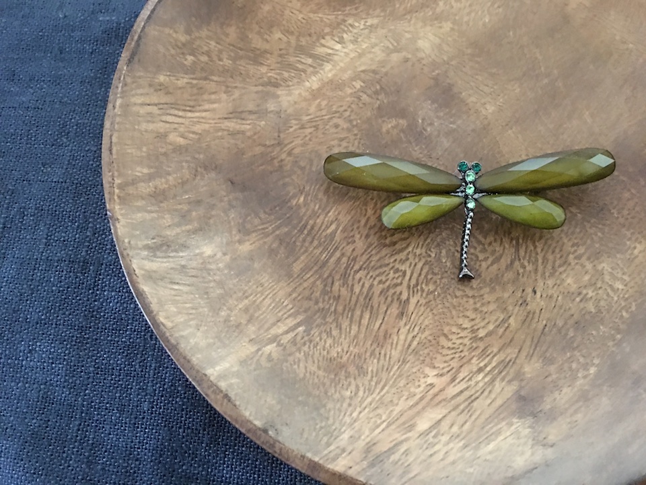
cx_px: 323
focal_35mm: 29
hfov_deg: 61.7
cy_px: 242
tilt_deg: -74.7
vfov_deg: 48.2
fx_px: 541
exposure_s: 1/4
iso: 100
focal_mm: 4.15
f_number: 2.2
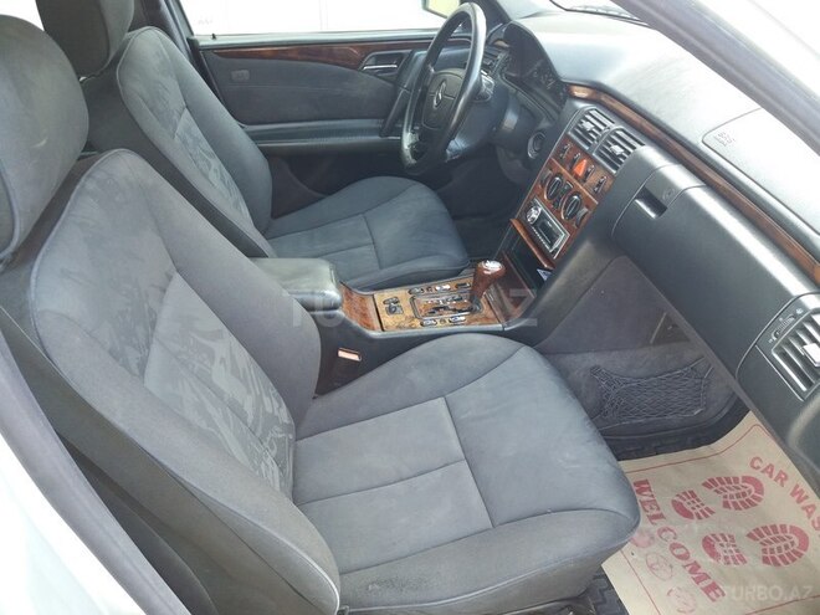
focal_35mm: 28
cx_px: 410
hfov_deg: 63.4
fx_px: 663
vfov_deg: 49.7
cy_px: 308
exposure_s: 1/30
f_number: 1.9
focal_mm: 3.7
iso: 64
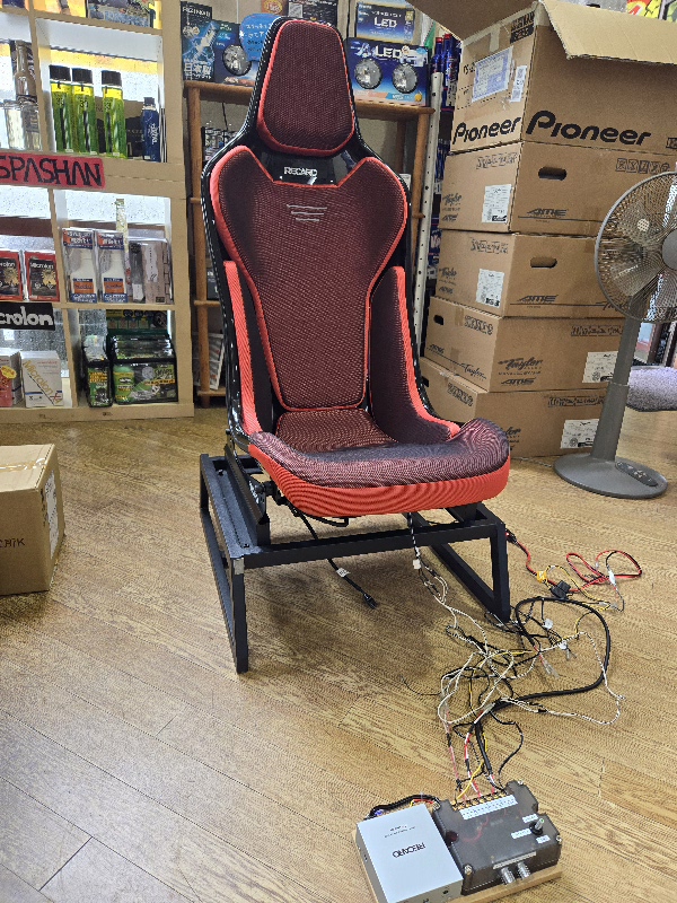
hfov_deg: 58.9
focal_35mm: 23
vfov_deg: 73.9
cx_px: 338
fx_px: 600
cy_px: 452
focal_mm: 5.4
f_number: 1.8
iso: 80
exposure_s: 1/100
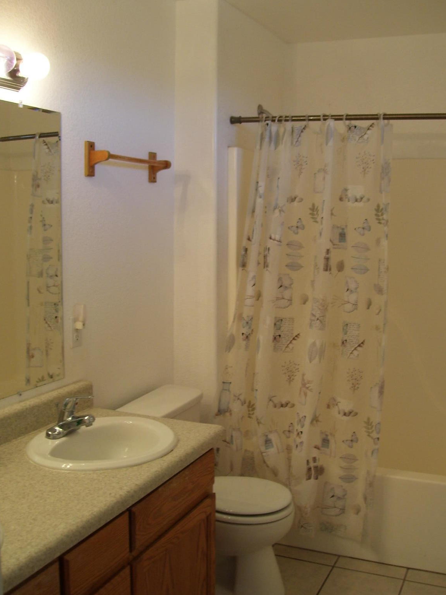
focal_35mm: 39
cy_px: 285
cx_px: 228
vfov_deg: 47.9
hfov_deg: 36.8
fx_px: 670
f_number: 2.7
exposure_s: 1/45
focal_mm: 6
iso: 80
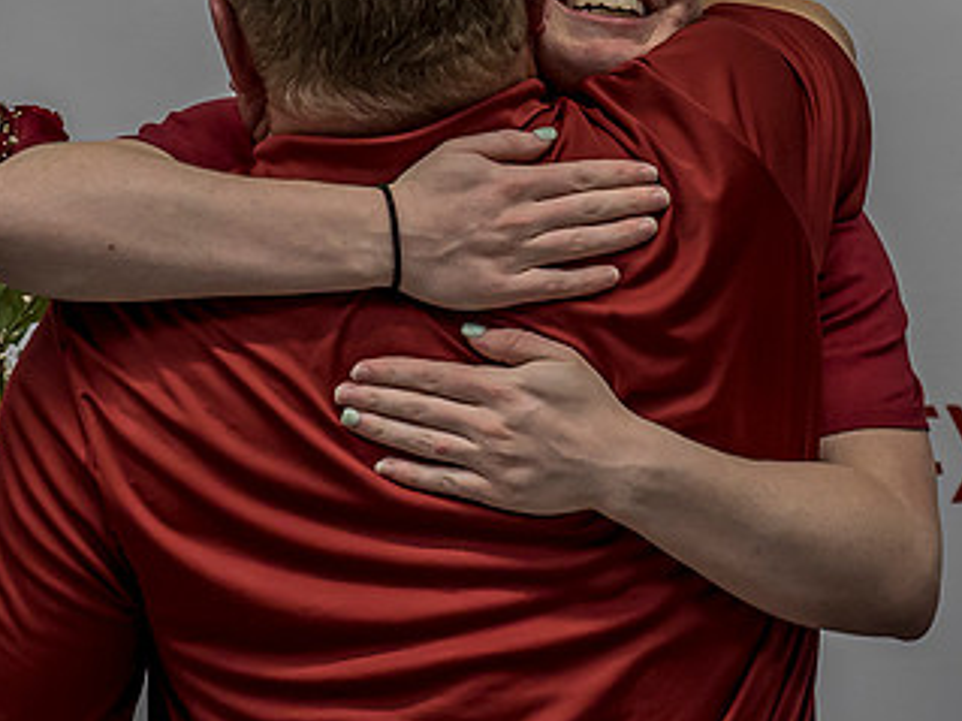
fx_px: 4667
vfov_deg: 8.8
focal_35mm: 168
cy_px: -52
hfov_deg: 11.8
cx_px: 597
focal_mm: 32
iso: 500
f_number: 4
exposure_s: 1/160
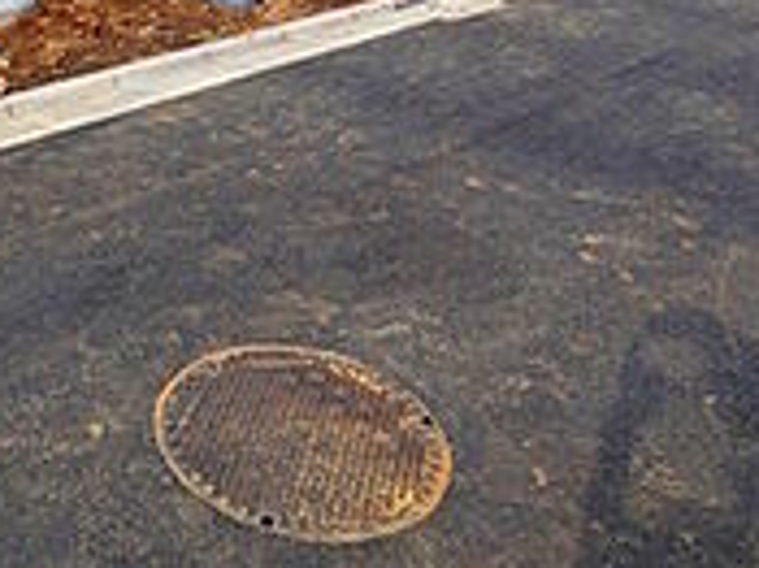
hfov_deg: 36.9
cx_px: 61
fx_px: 1052
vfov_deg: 23.8
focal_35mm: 48
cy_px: -291
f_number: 2.2
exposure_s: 1/1250
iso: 50
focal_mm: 1.83
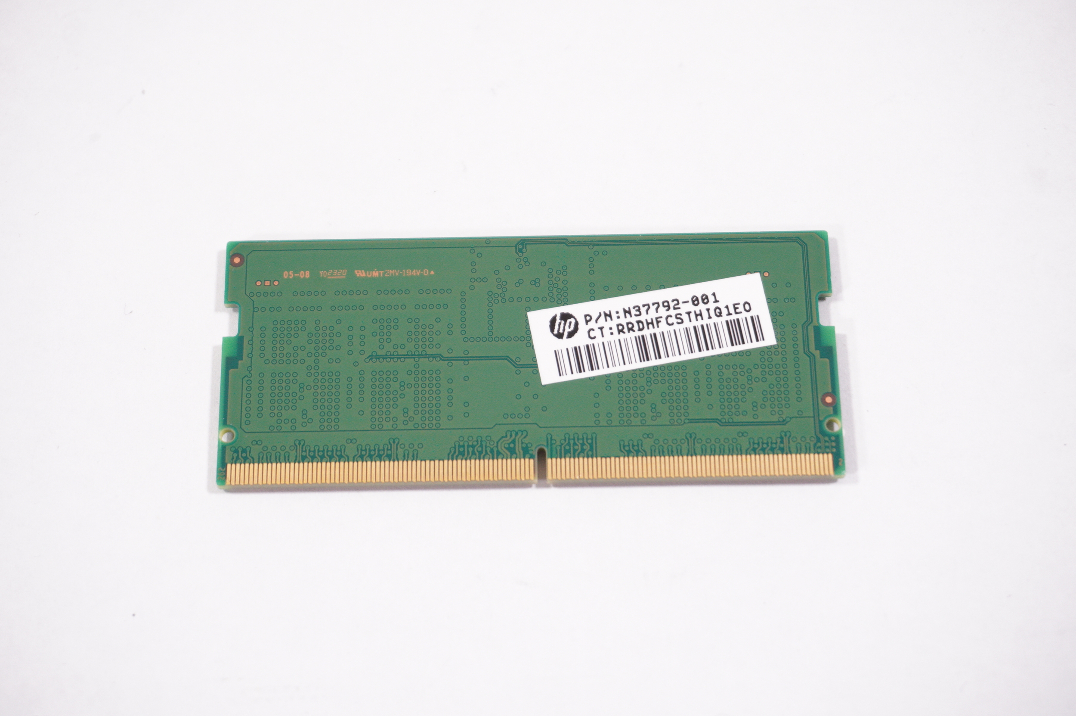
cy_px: 358
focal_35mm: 63
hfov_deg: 31.9
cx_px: 538
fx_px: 1881
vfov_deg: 21.5
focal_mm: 42
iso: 1000
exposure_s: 1/200
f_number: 5.6
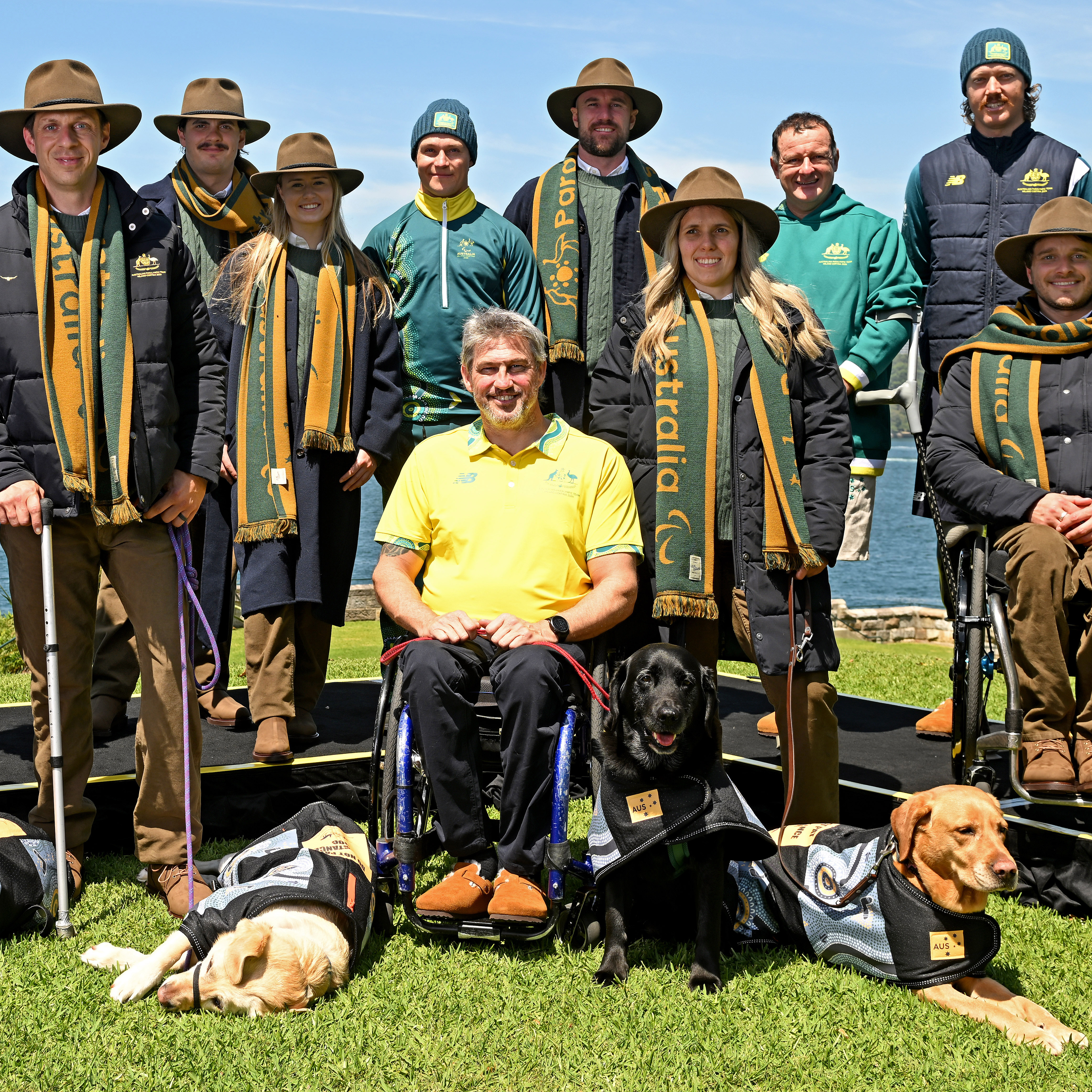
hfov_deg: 31.8
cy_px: 422
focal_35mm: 53
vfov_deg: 32.1
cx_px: 309
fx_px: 1892
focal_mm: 32
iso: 64
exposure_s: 1/125
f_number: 6.3
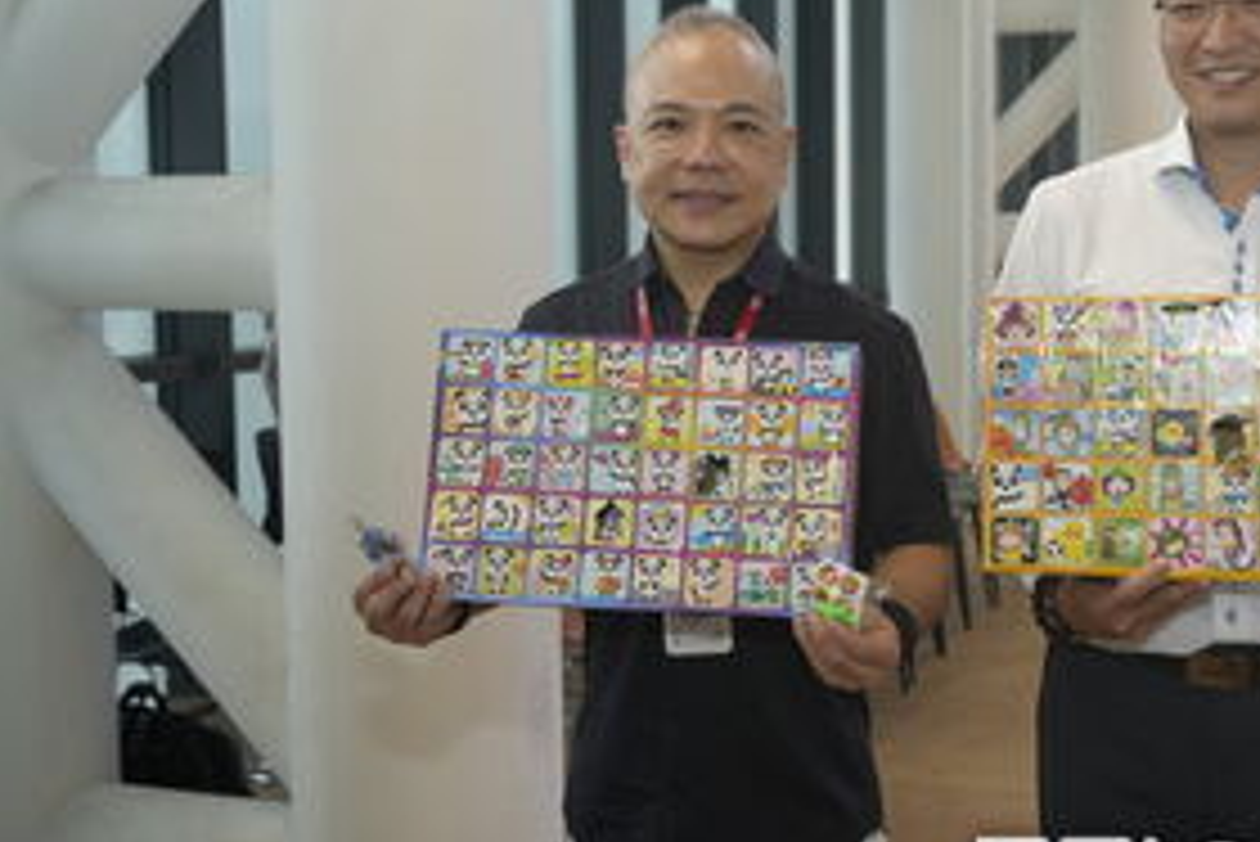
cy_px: 367
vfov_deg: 27.0
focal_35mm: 50
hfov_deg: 38.8
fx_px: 1751
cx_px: 896
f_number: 4
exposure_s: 1/160
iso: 1600
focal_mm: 35
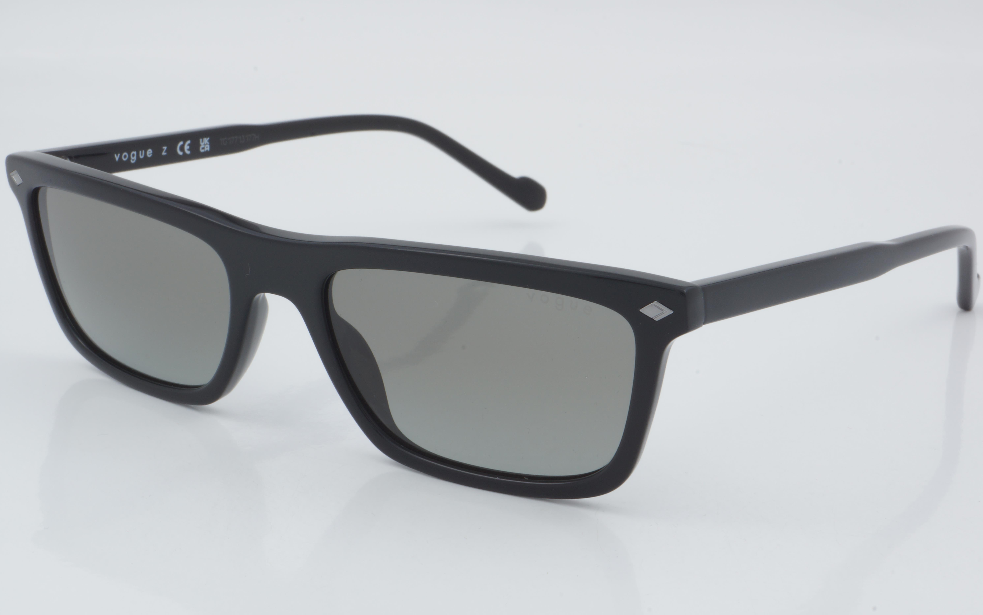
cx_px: 495
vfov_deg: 16.9
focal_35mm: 77
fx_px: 2063
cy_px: 321
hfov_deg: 26.8
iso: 100
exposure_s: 1/3
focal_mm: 50
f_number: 32
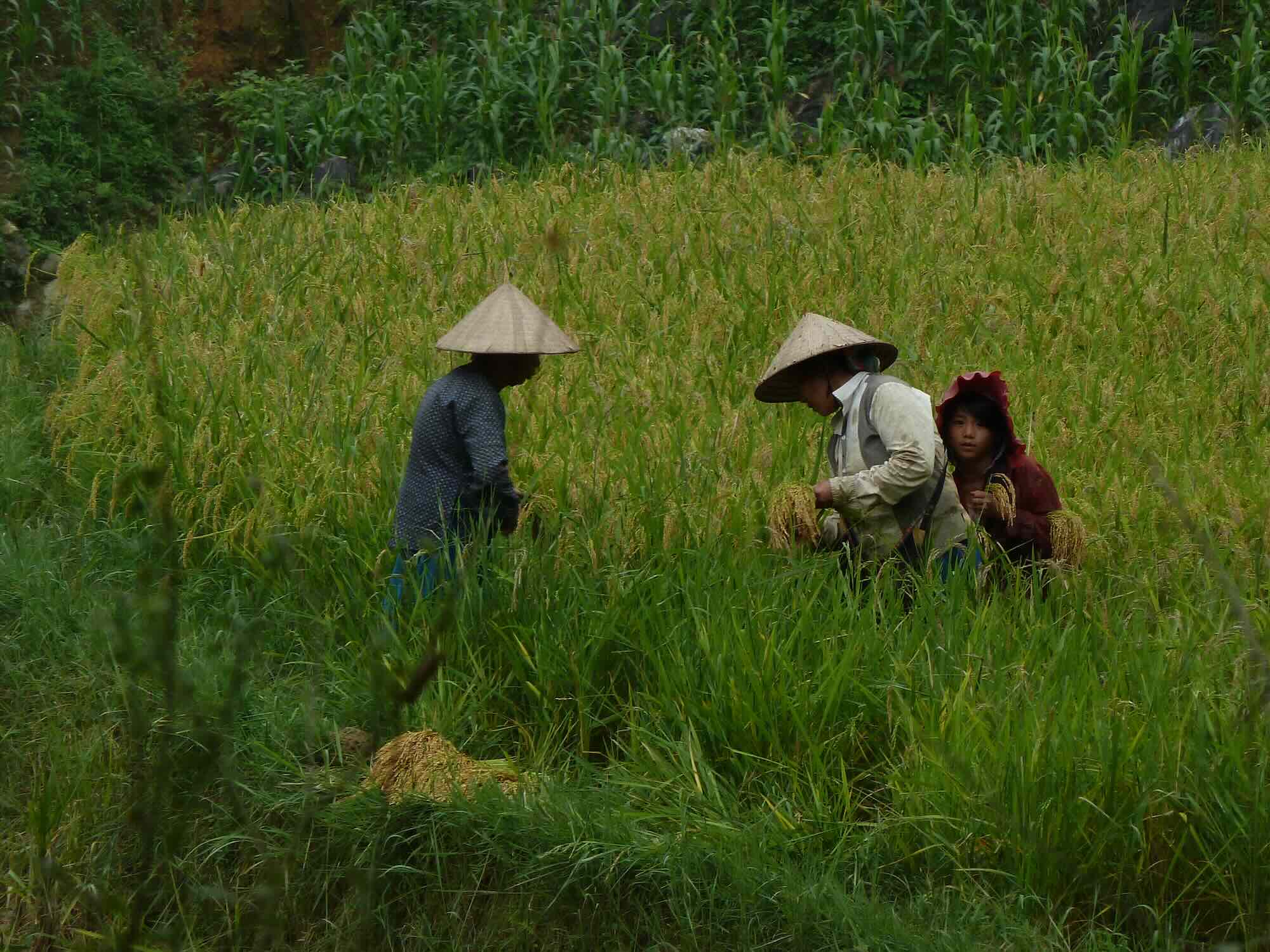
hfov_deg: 5.4
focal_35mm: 364
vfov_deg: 4.1
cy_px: 476
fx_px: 13355
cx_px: 635
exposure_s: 1/125
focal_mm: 49.2
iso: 80
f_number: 4.9
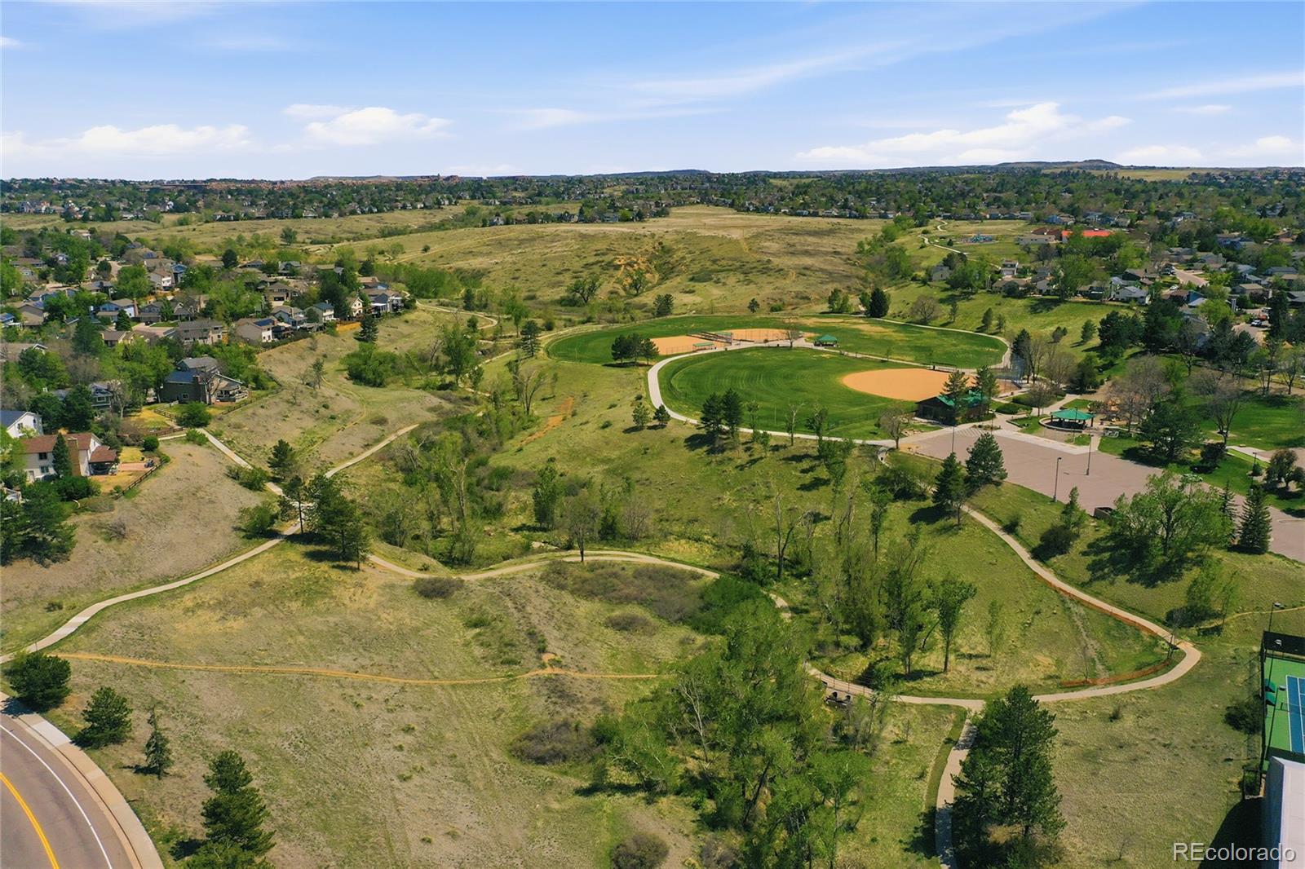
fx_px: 1015
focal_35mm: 28
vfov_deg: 46.4
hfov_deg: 65.5
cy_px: 434
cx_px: 652
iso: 100
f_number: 7.1
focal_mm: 10.3
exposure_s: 1/1250
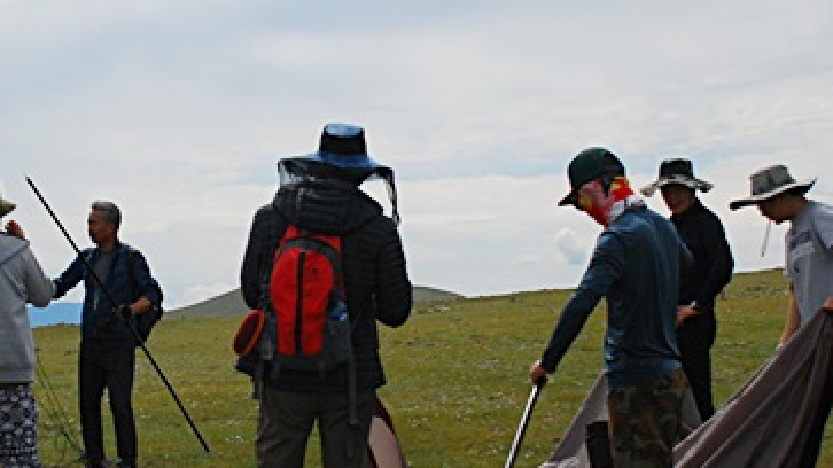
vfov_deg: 10.9
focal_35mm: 111
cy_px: 252
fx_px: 2451
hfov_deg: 19.2
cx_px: 218
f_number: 5.6
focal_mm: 32
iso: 400
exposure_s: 1/3200
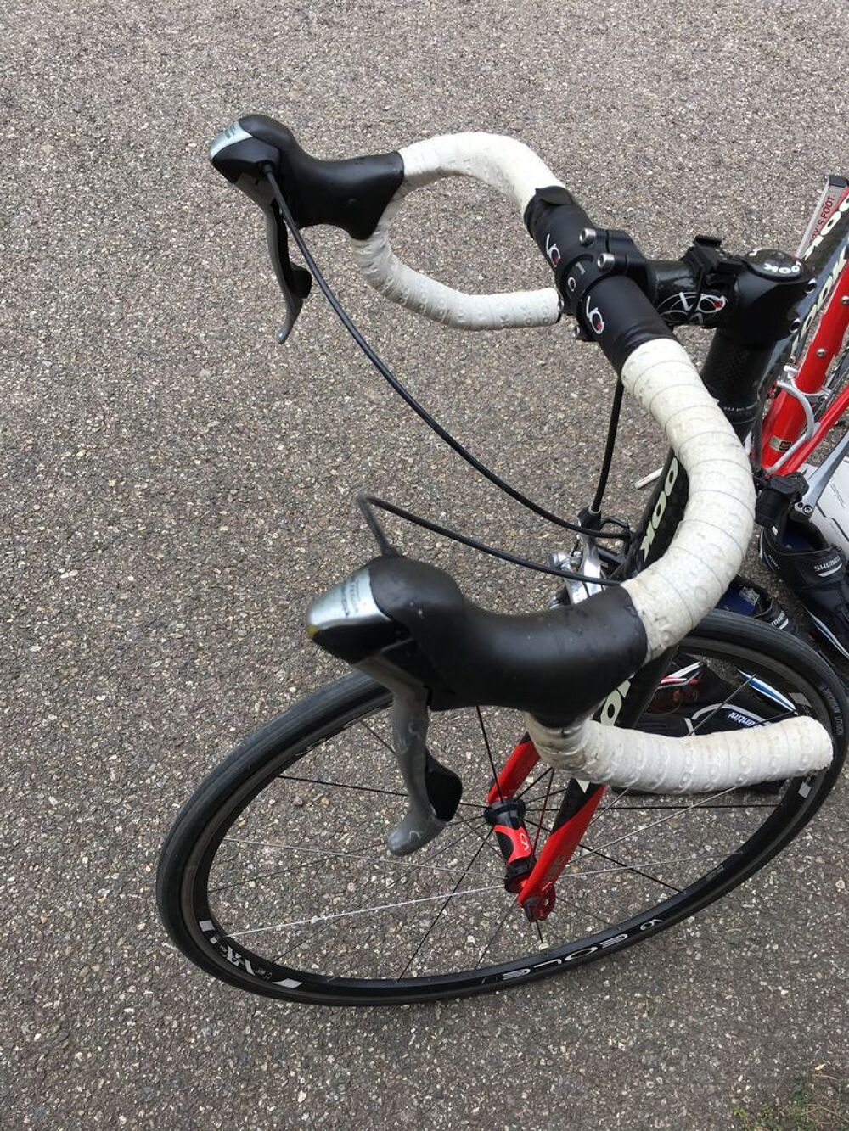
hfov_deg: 48.2
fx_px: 948
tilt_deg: -55.5
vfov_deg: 61.7
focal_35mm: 29
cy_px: 566
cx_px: 424
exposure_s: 1/361
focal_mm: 4.15
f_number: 2.2
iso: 25
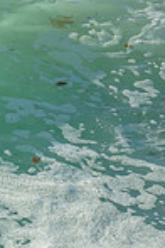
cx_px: -391
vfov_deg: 0.5
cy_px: 147
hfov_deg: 0.4
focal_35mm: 3909
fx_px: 26872
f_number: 6.3
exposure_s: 1/2000
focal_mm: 800
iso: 640
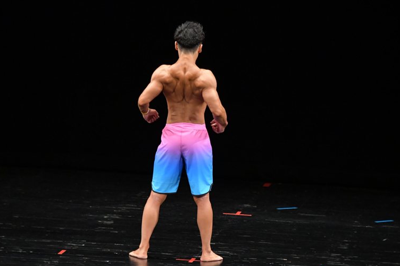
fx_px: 3432
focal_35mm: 309
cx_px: 200
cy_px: 136
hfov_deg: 6.7
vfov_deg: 4.4
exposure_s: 1/400
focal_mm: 200
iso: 3200
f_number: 5.6
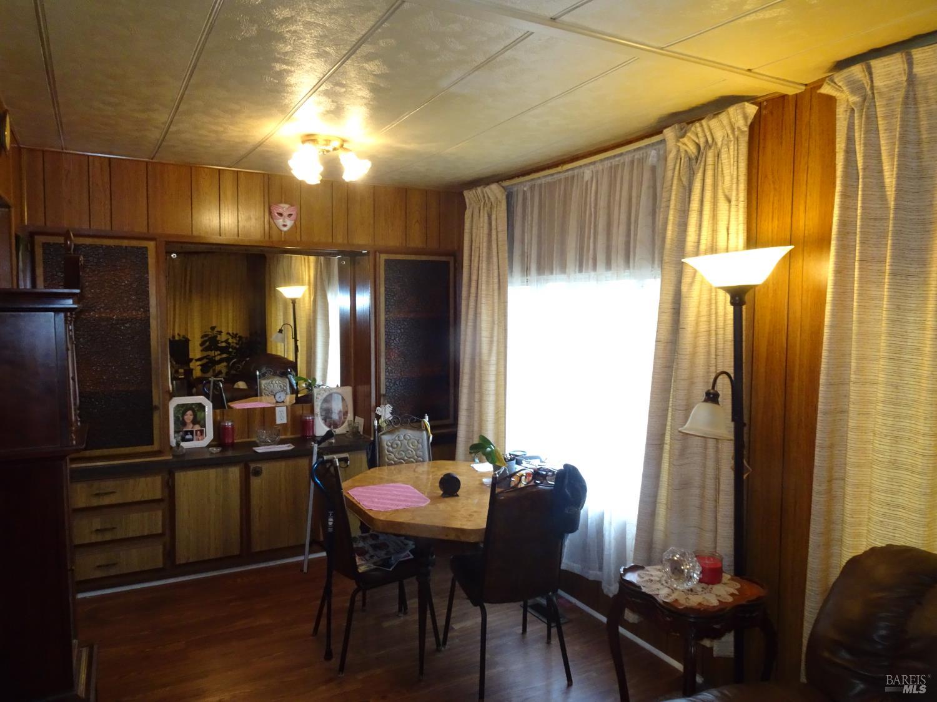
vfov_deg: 56.8
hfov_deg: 71.6
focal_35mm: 24
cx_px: 468
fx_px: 650
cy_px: 351
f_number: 3.5
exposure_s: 1/30
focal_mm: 4.1
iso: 500
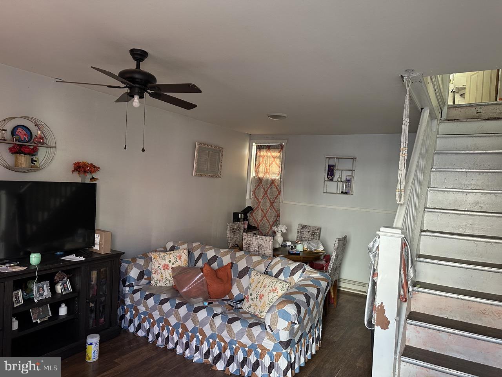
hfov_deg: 71.6
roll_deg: -3.2
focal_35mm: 24
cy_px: 188
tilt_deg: -1.6
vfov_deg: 56.8
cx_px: 251
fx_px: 348
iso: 250
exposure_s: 1/73
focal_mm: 6.86
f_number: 1.78
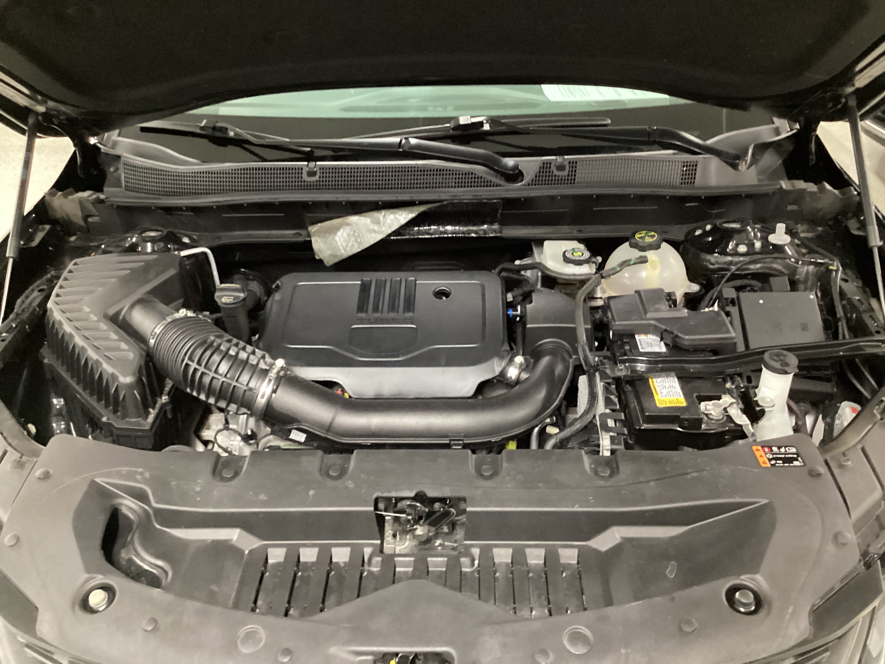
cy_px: 332
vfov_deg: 45.4
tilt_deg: -33.6
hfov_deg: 58.4
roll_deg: +1.4
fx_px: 793
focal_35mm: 31
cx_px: 442
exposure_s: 1/20
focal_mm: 3.3
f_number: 2.4
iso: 640
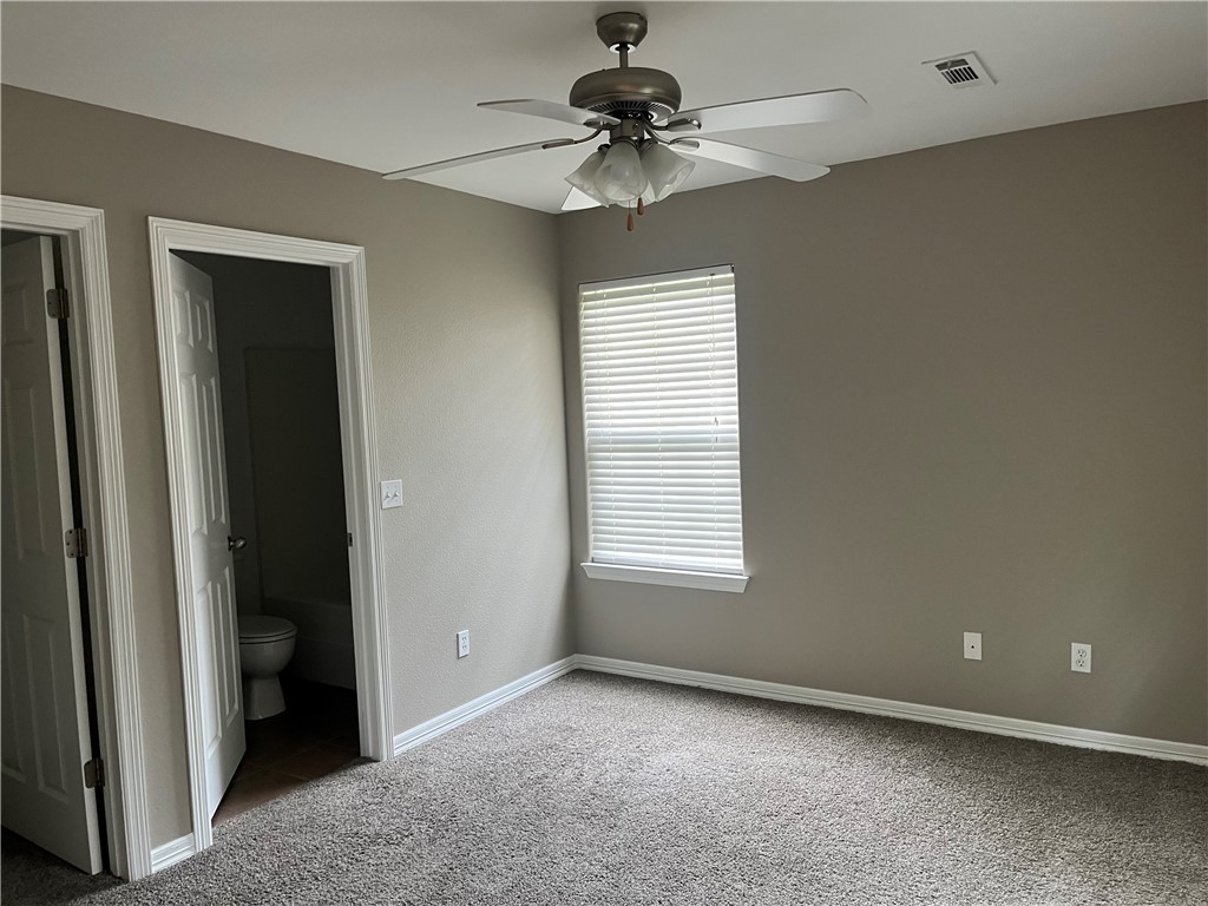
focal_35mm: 26
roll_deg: +2.4
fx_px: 907
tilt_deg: -4.2
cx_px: 604
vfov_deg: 53.1
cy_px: 453
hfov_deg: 67.3
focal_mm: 5.1
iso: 160
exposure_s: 1/60
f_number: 1.6
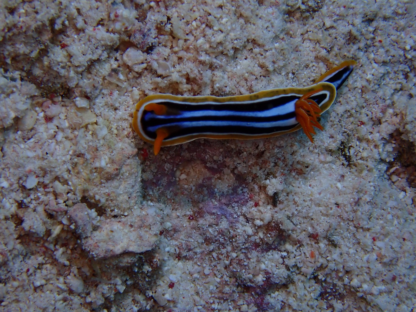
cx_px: 208
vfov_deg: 14.8
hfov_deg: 19.6
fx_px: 1202
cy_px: 156
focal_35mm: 100
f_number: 6.3
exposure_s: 1/400
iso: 200
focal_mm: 18
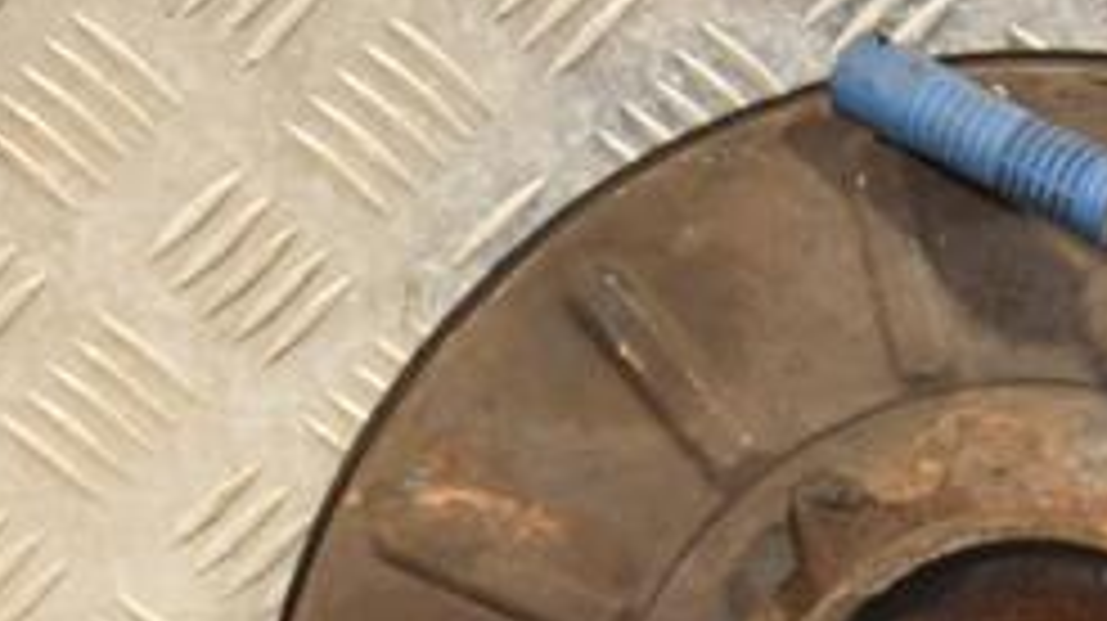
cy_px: 666
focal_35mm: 192
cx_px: 1035
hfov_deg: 11.1
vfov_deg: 6.3
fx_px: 5632
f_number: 5
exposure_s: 1/100
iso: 800
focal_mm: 50
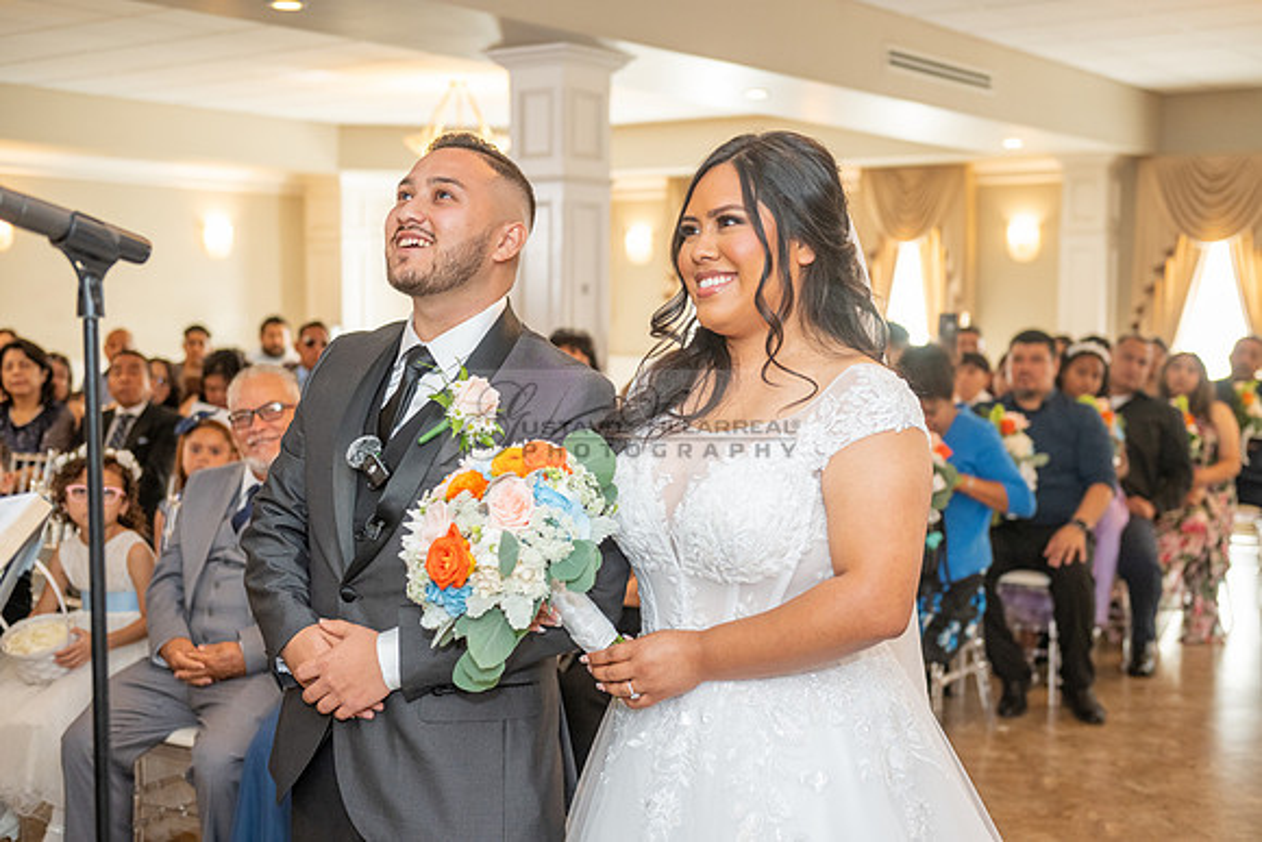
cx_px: 631
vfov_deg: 28.1
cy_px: 421
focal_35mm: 48
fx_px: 1683
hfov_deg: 41.1
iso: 1250
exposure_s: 1/200
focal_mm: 48
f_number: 3.5
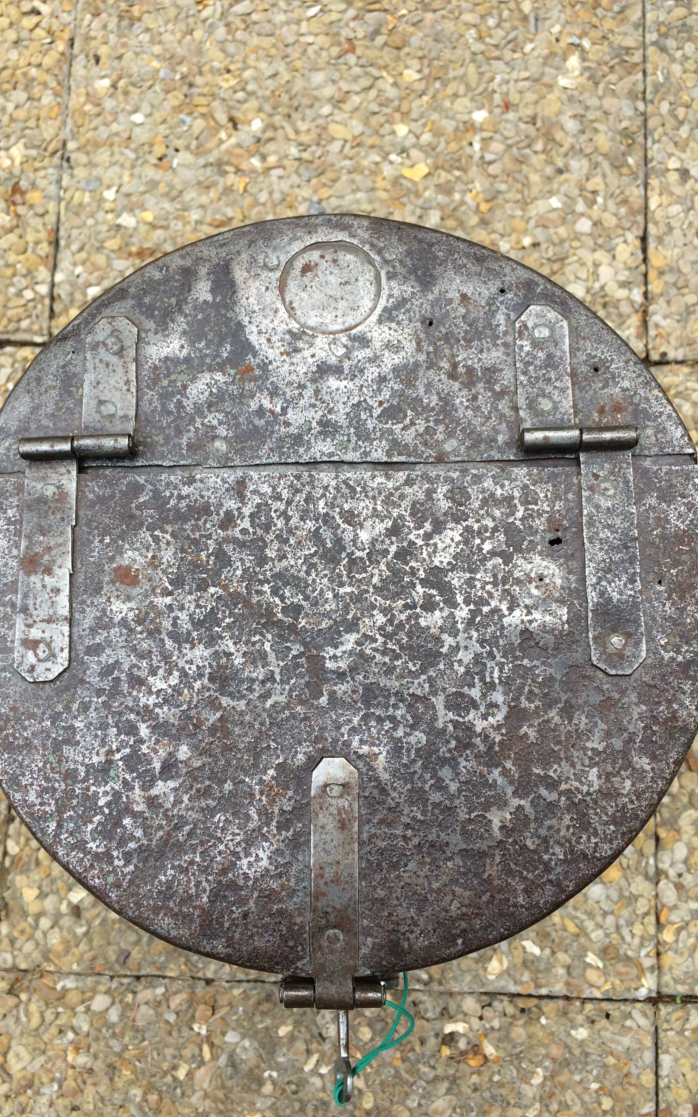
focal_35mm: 31
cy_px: 562
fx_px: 944
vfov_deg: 61.2
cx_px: 336
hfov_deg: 40.6
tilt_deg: -81.6
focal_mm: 4.15
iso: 32
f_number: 2.2
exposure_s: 1/155
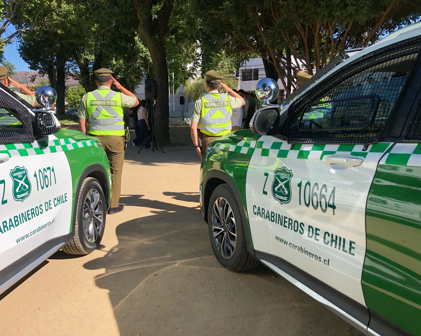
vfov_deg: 48.5
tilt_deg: -5.9
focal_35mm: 30
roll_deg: +0.9
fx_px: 374
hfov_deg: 58.7
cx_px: 194
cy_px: 164
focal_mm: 3.99
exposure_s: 1/1333
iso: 20
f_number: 1.8
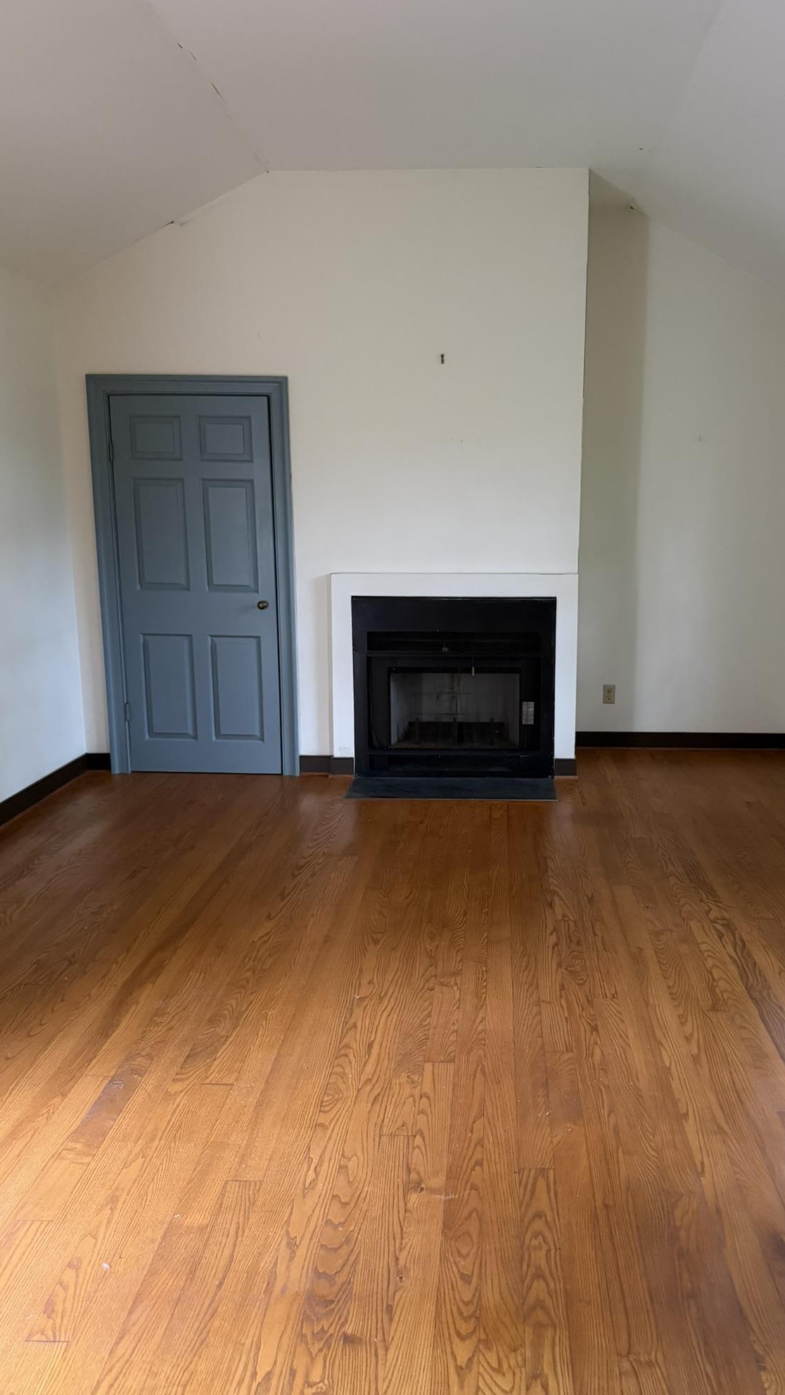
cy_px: 697
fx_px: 999
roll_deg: -0.4
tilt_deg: -10.3
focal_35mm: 27
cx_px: 476
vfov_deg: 69.9
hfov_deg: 42.7
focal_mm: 6.76
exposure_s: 1/41
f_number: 1.78
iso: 800
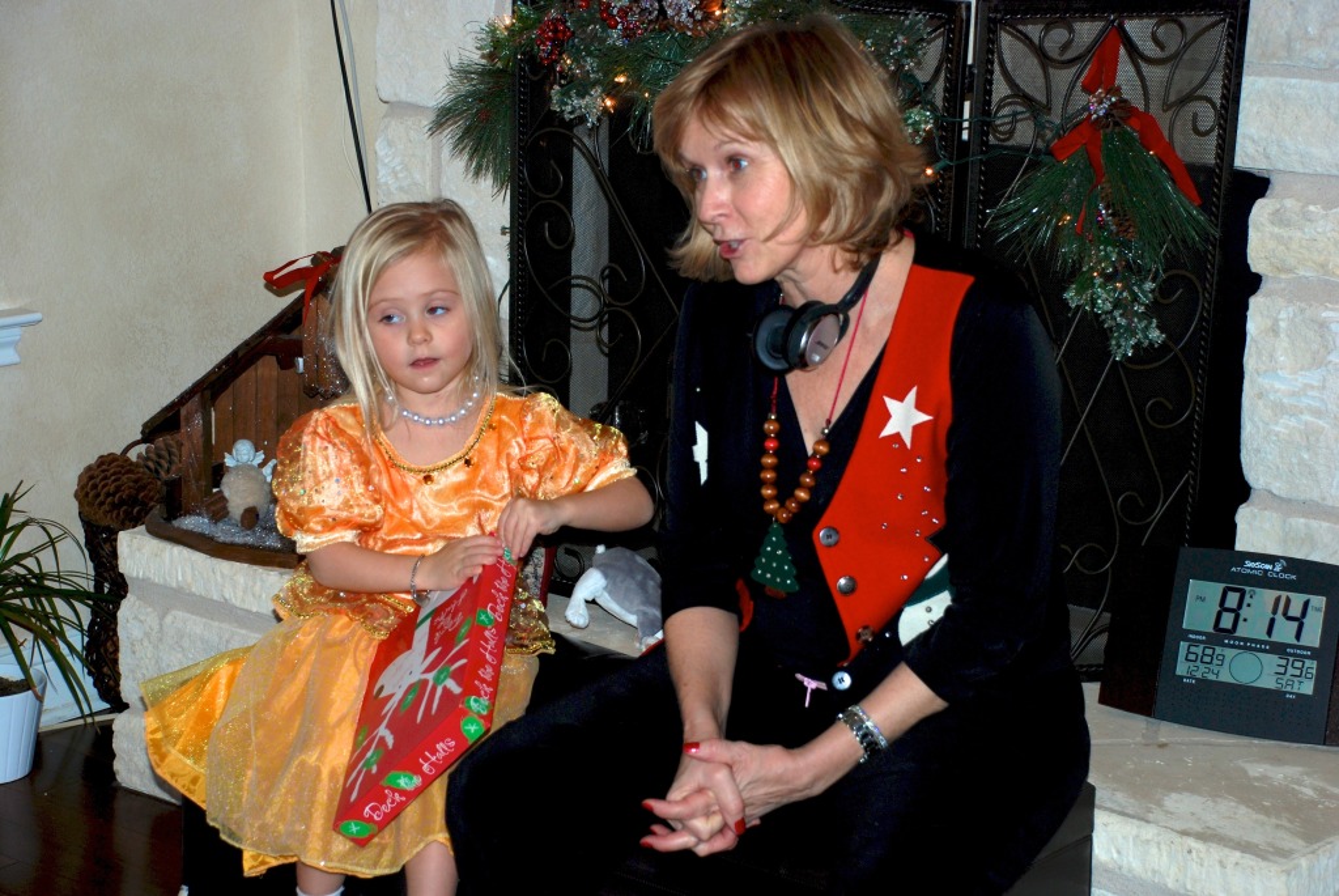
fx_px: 2904
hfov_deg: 26.0
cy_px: 448
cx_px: 670
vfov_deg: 17.5
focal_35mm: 78
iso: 200
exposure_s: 1/60
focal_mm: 52
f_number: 5
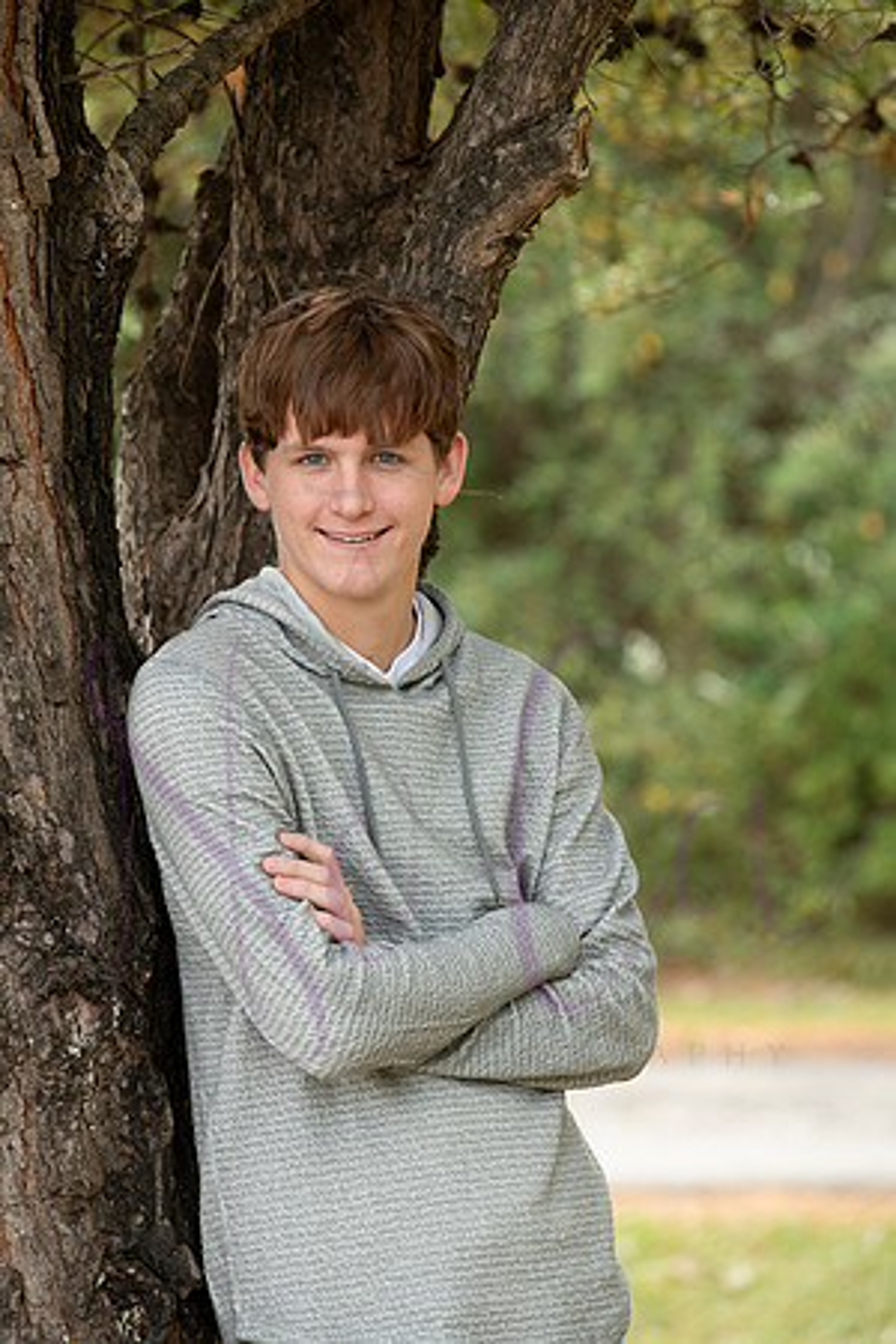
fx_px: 6346
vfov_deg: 12.1
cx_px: 448
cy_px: 672
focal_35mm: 170
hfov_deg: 8.1
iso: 800
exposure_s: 1/400
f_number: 5.6
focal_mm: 170
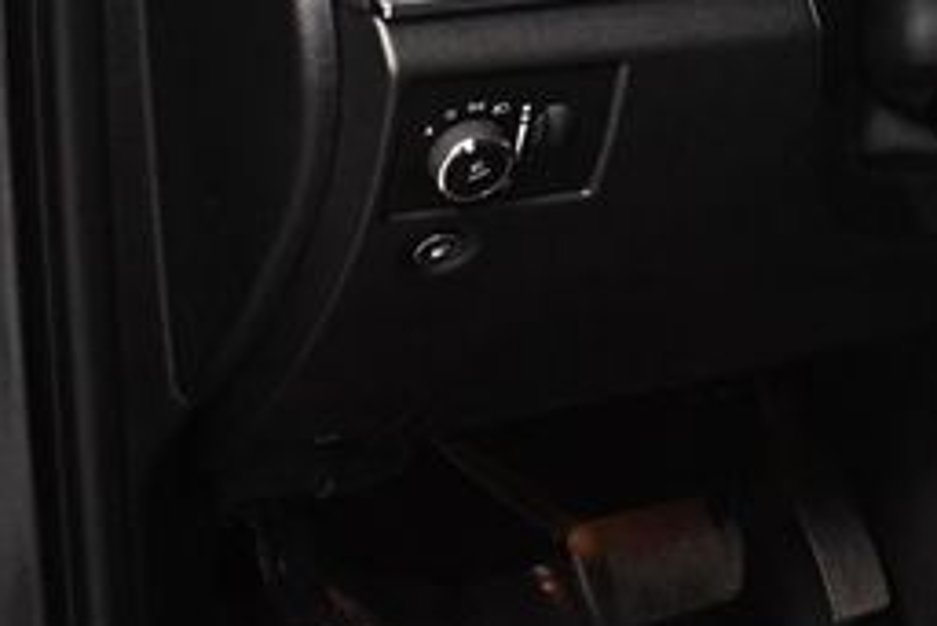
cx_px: 1164
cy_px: -7
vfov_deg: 14.9
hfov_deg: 20.9
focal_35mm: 90
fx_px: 2344
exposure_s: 1/60
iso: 3200
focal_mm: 18
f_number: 3.5
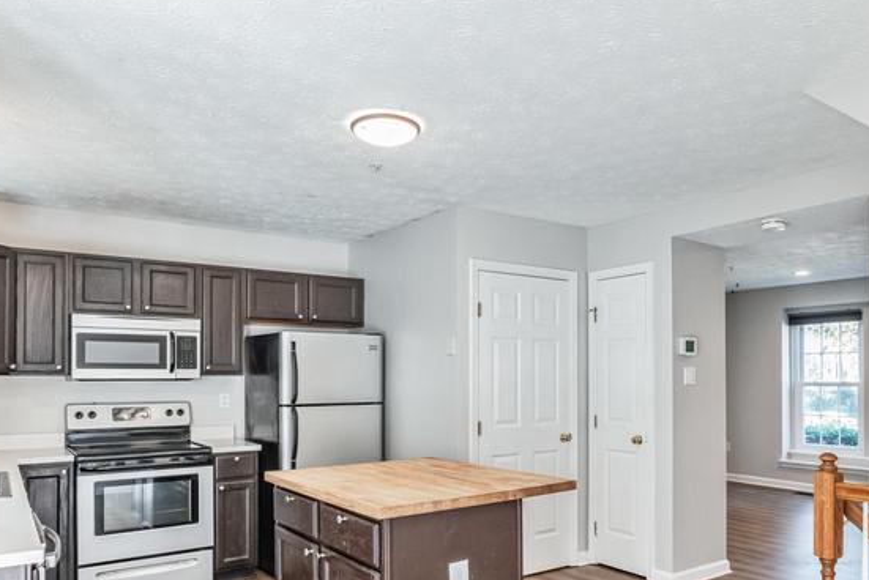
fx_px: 628
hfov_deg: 69.1
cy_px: 340
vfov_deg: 49.4
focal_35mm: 26
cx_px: 484
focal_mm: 14
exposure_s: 1/15
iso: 800
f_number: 8
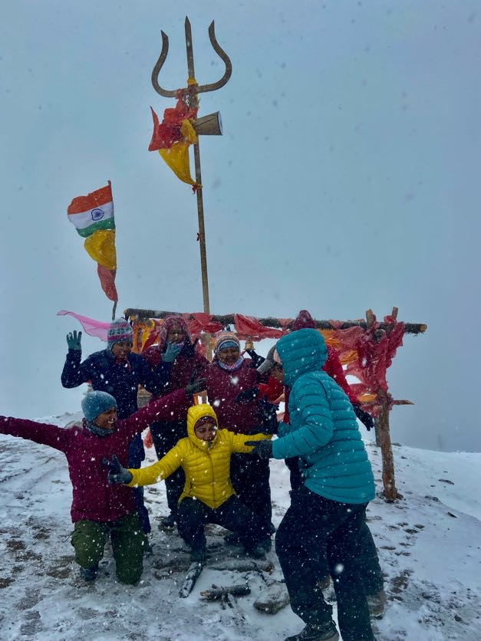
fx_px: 482
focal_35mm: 26
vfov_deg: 67.3
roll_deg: +3.2
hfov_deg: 53.1
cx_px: 240
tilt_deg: +7.6
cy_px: 320
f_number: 1.8
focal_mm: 4.25
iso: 32
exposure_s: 1/858
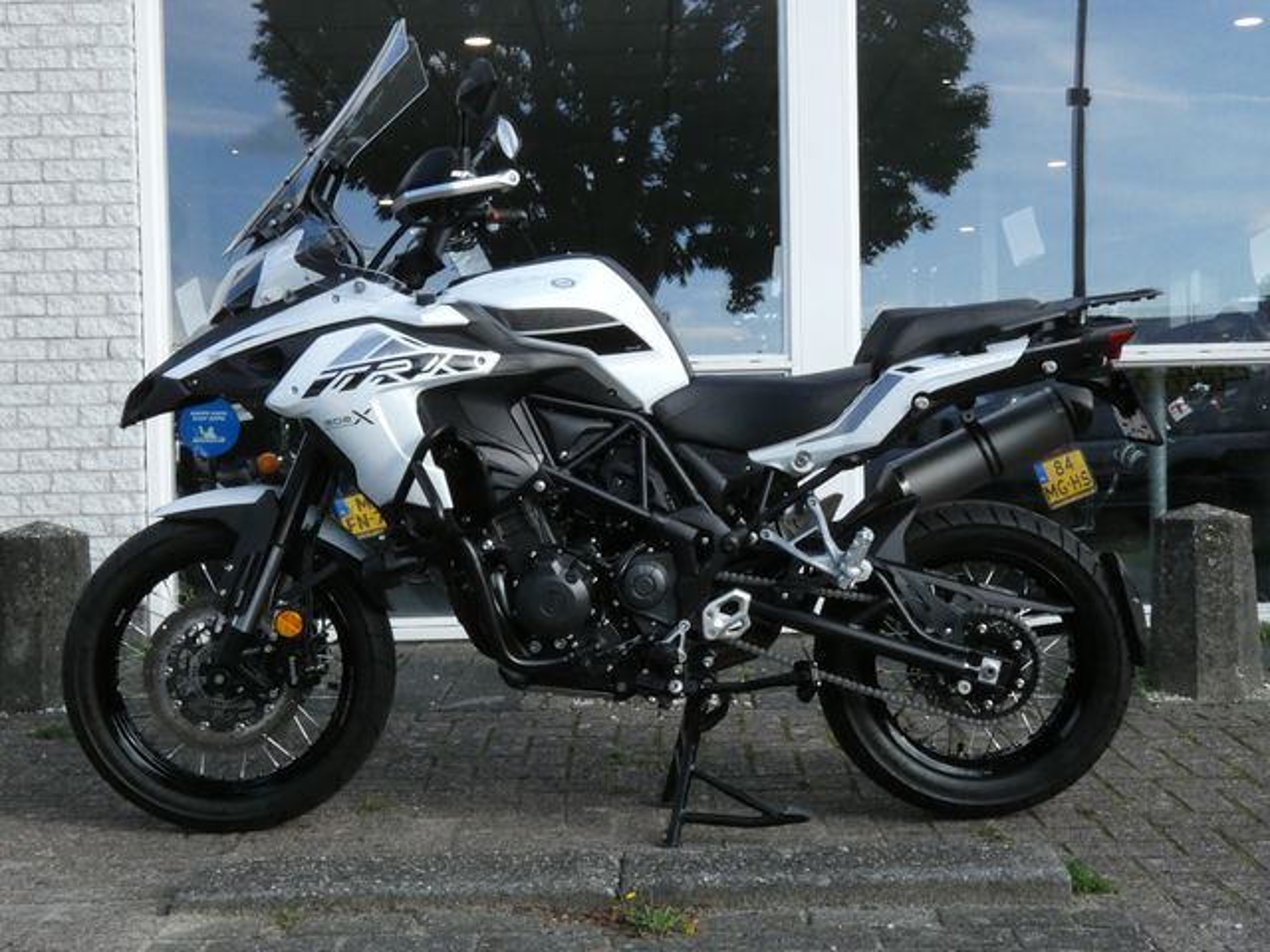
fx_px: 1834
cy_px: 476
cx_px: 635
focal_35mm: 50
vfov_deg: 29.1
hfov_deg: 38.2
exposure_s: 1/800
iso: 800
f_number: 6.3
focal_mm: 9
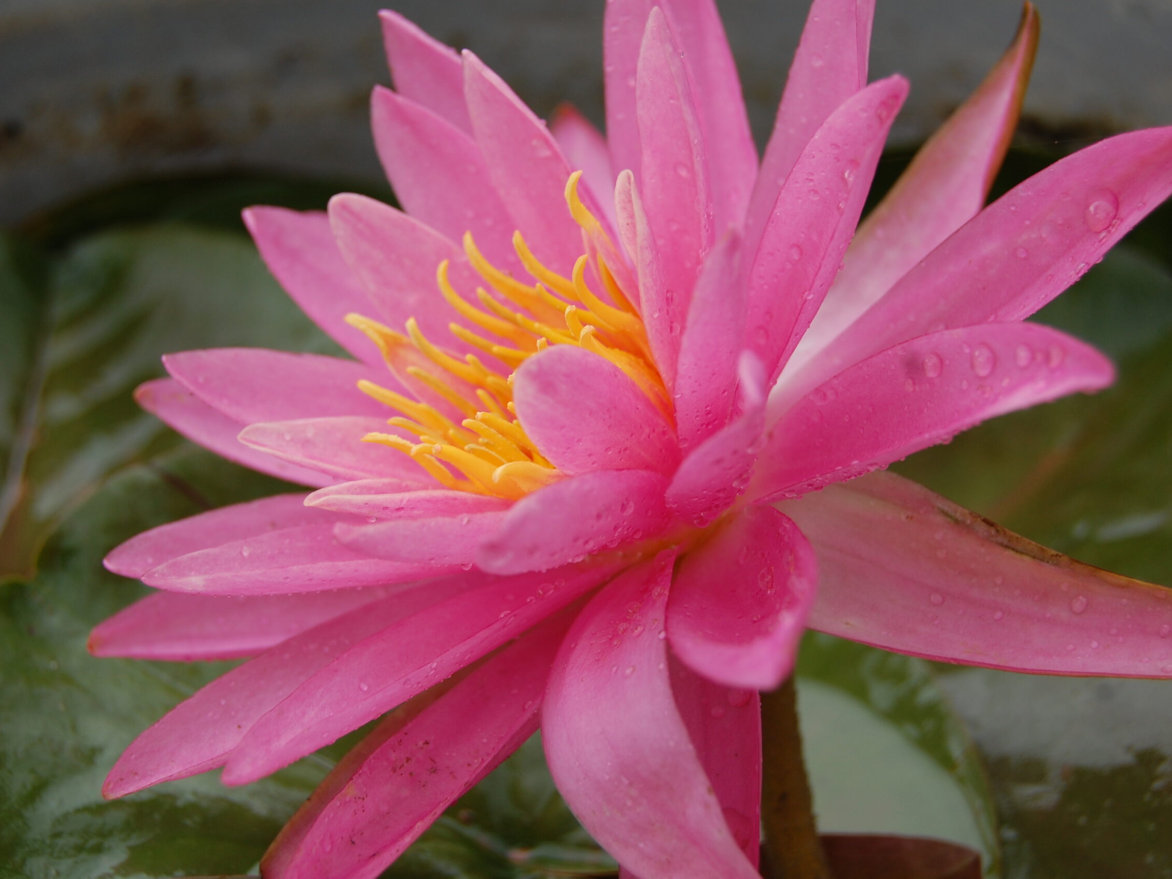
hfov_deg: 31.2
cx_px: 634
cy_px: 438
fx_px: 2099
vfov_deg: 23.7
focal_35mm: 62
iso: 200
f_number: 6.3
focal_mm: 38
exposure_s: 1/160
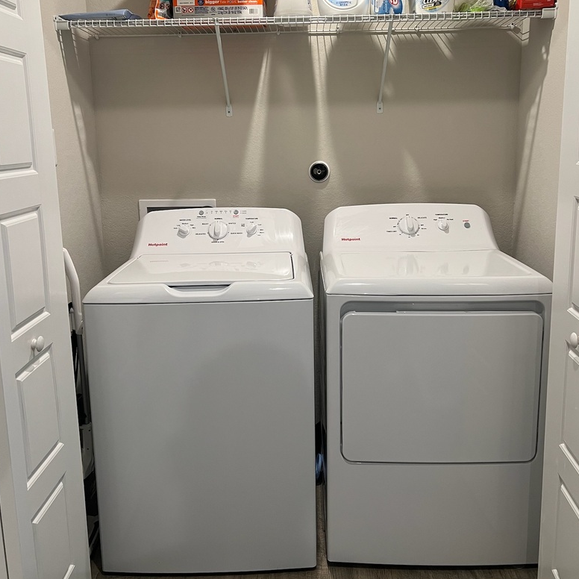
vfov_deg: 50.9
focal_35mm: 32
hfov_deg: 51.1
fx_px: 606
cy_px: 240
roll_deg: +1.3
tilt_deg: -9.6
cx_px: 292
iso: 100
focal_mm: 5.7
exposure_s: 1/60
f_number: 1.5
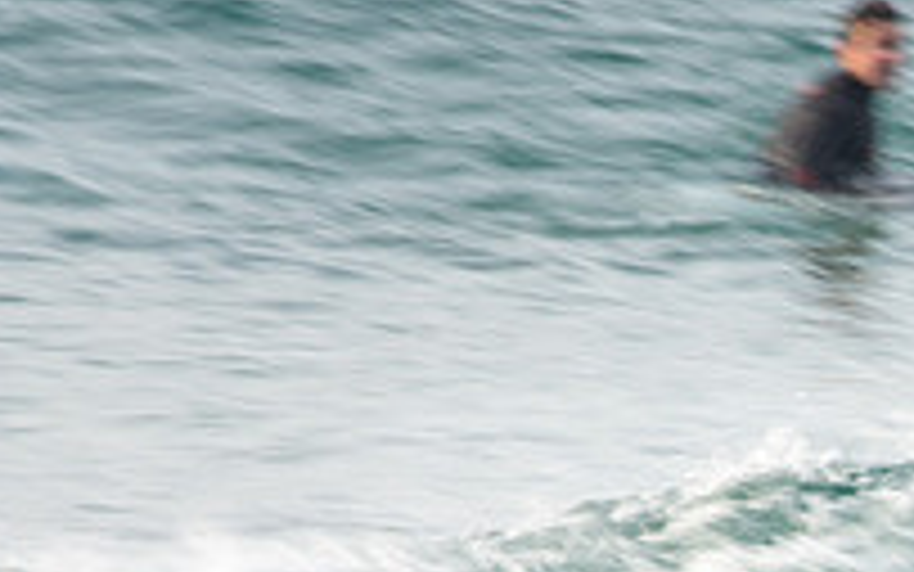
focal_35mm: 1791
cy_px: 867
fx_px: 44625
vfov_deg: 0.7
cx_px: 1297
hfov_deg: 1.2
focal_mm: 410
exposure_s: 1/30
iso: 100
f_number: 18
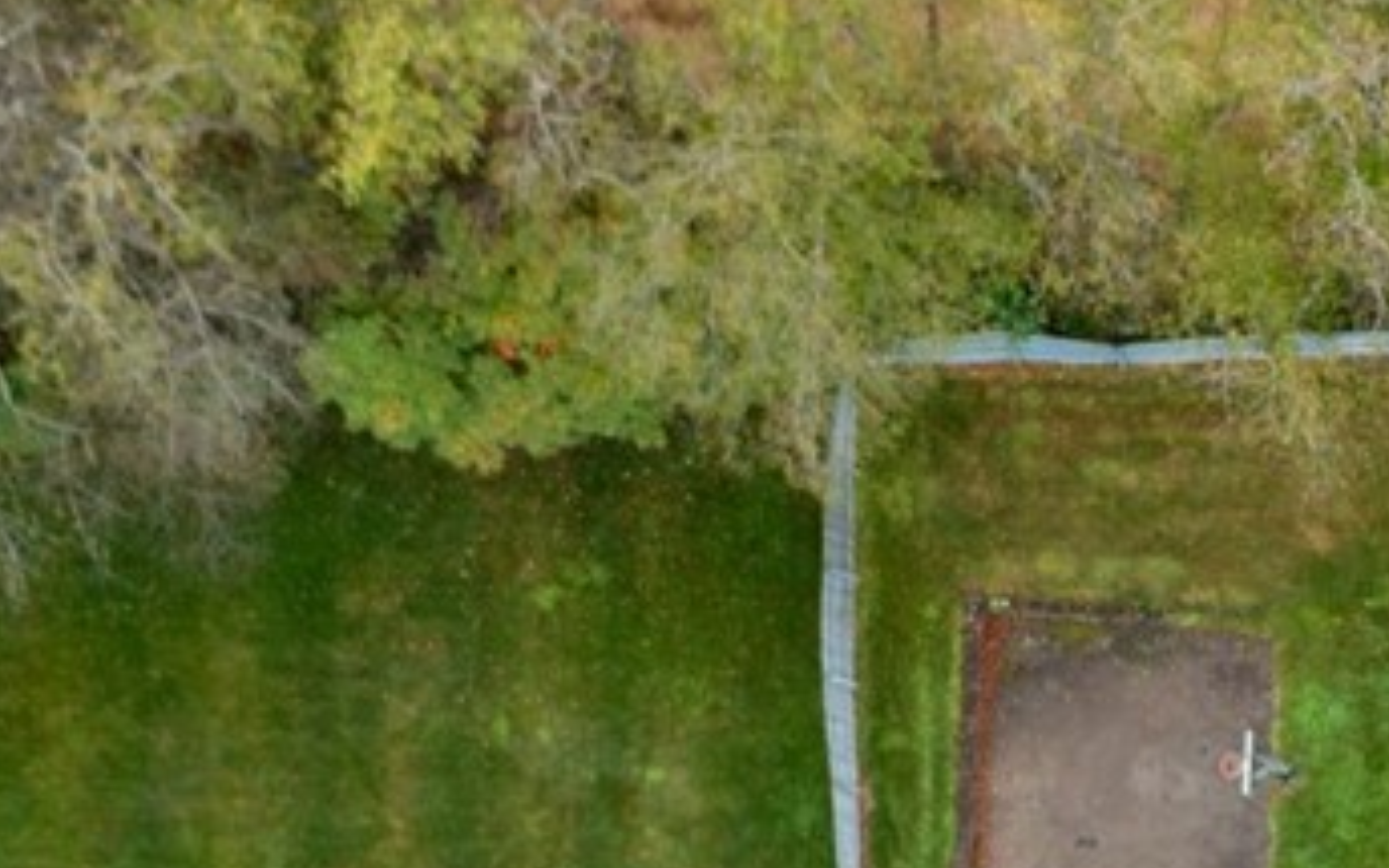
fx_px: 3407
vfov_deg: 13.6
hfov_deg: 21.8
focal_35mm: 90
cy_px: 1322
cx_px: 1522
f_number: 2.8
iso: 100
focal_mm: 10.26
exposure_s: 1/25
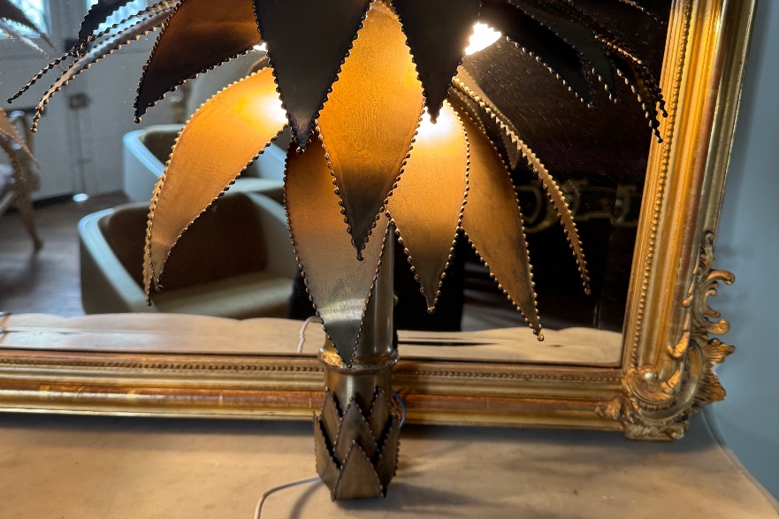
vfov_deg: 38.8
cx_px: 384
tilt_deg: -20.6
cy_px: 220
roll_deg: -2.2
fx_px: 736
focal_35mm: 34
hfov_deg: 55.8
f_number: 1.78
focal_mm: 6.76
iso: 200
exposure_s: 1/100
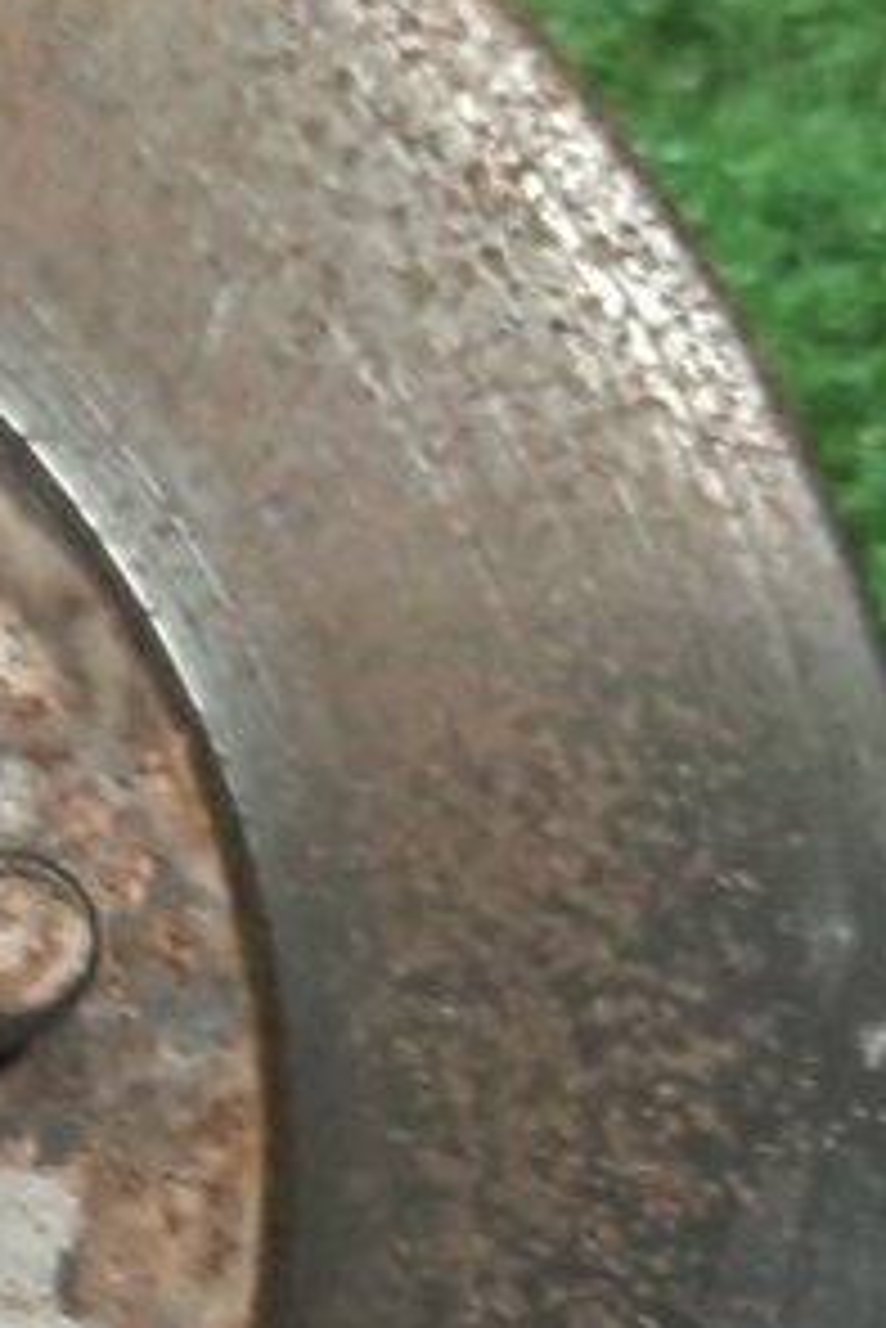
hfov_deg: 9.8
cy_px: 1107
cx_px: -1052
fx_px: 4683
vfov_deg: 16.0
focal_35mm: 127
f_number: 2
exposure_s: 1/50
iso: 225
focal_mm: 4.6
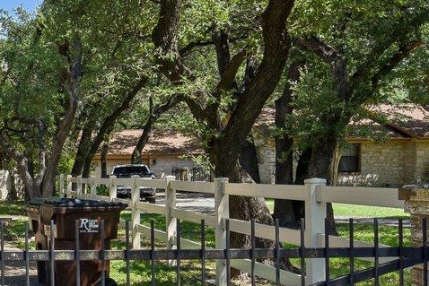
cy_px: 183
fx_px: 715
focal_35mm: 60
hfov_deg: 27.5
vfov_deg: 22.6
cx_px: -138
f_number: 8
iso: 100
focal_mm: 14
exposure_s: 1/250
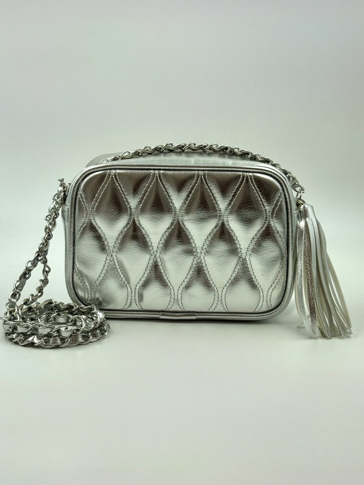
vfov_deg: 36.2
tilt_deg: -14.7
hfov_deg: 27.5
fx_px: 743
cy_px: 245
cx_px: 185
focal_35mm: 53
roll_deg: -0.2
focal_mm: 6.76
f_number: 1.78
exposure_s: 1/1043
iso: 64
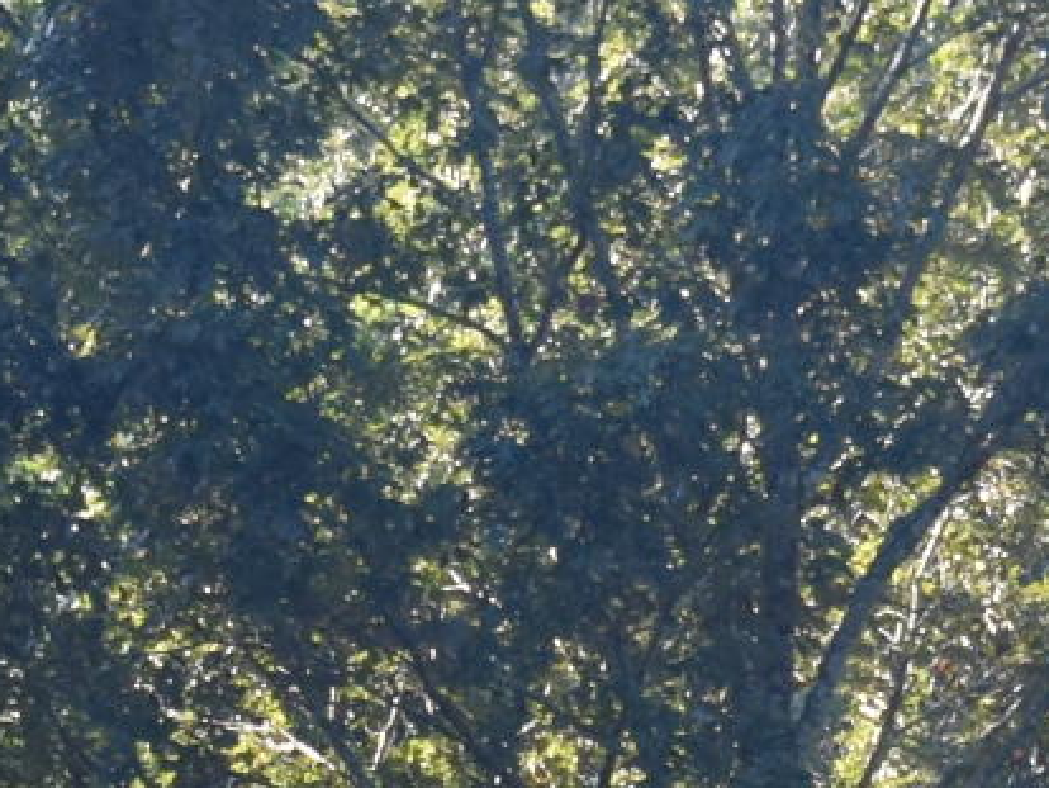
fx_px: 11401
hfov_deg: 5.3
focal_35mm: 376
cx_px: 953
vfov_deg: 3.9
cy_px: 1822
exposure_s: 1/250
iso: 250
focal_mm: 36
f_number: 5.6
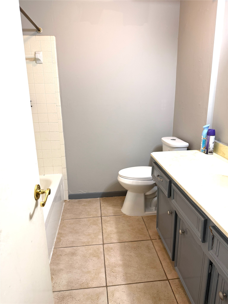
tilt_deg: -14.3
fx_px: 211
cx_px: 114
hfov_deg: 56.8
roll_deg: +1.5
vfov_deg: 71.6
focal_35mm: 24
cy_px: 152
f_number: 1.78
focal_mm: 6.76
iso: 160
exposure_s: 1/120
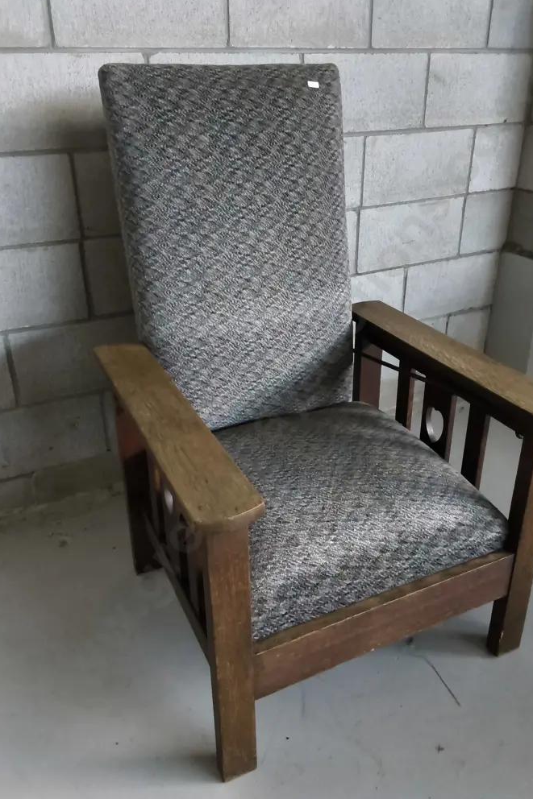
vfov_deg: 63.7
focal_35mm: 29
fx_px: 644
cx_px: 293
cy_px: 394
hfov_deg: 44.9
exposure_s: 1/100
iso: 500
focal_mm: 2.87
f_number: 2
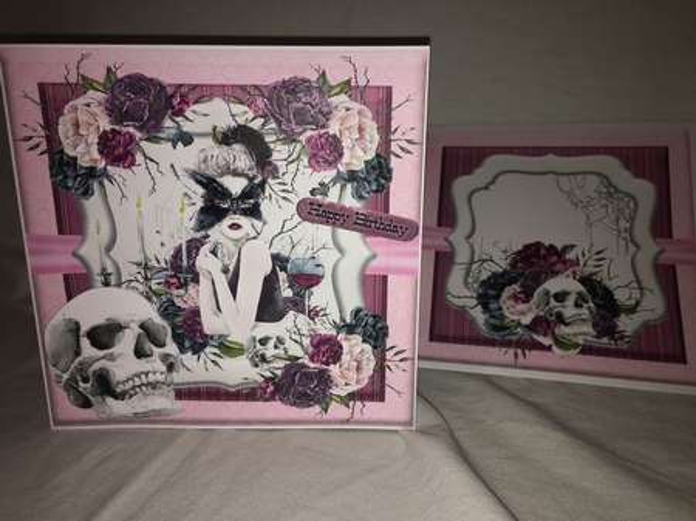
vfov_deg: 48.2
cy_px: 260
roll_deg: -1.2
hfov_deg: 61.7
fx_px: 583
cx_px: 348
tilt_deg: -17.2
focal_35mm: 29
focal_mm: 4.15
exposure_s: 1/55
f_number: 2.2
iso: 25
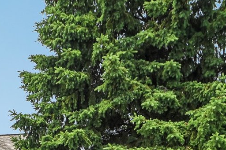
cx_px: -86
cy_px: 235
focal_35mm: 95
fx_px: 596
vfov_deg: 13.4
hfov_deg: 19.4
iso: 400
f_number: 13
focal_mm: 30
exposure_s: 1/320
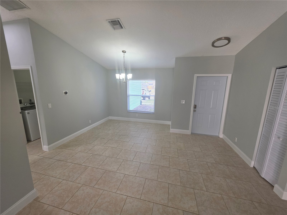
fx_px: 108
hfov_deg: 106.2
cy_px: 108
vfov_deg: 89.9
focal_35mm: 13
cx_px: 144
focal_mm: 2.2
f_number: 1.9
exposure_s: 1/120
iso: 64
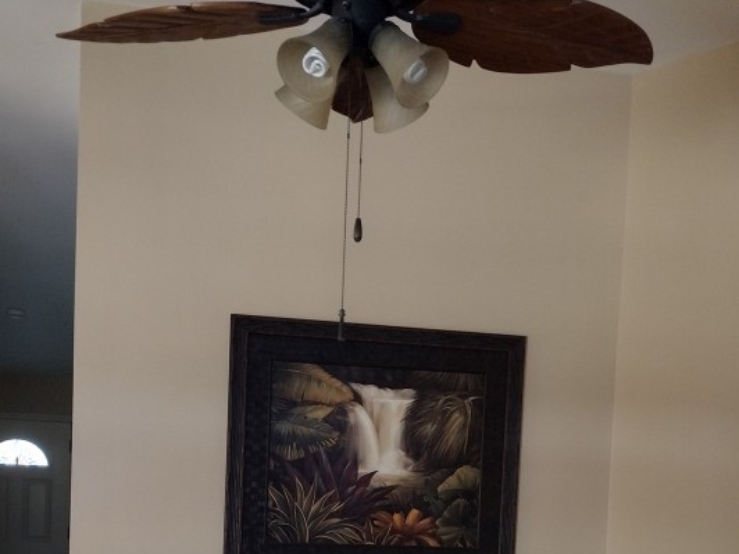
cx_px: 397
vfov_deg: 26.8
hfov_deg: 36.8
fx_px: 1110
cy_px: 526
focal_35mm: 52
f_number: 1.7
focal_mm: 4.71
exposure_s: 1/30
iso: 744
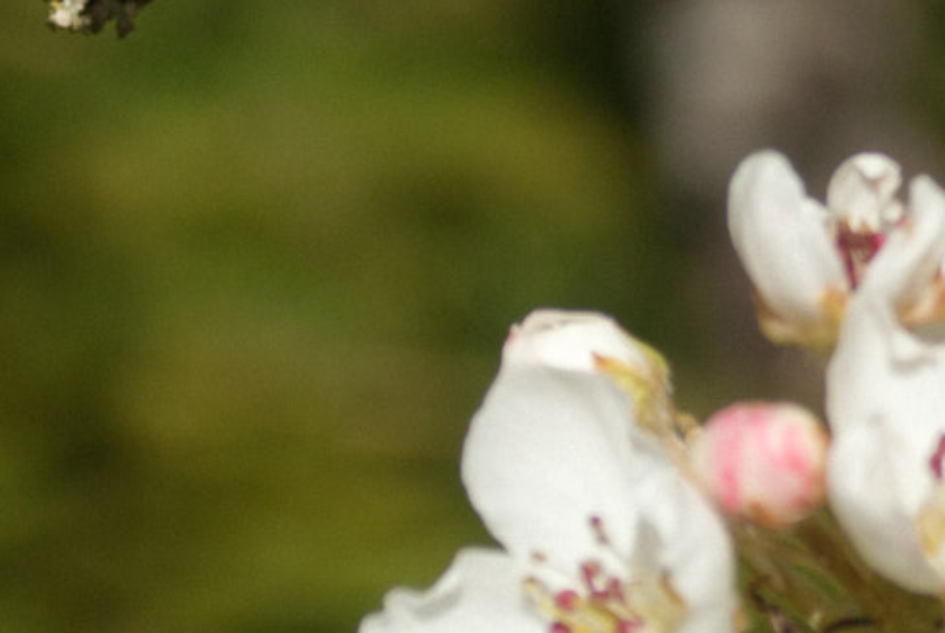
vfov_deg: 5.5
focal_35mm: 251
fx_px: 6597
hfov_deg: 8.0
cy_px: 144
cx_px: 1360
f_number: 5.6
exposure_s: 1/500
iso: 100
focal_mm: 40
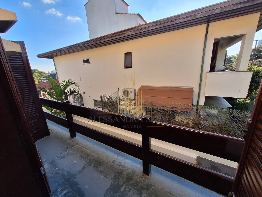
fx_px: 98
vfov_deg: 89.9
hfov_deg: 106.2
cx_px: 131
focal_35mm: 13
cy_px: 98
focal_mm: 1.74
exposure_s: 1/489
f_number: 2.2
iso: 40
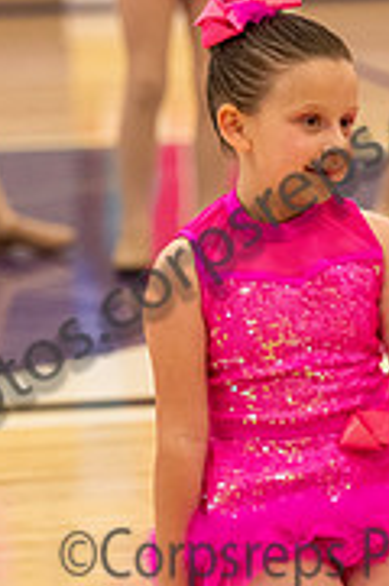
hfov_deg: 5.0
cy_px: 259
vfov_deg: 7.5
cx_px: 233
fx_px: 4458
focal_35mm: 274
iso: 3200
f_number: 2.8
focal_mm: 110
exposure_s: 1/640
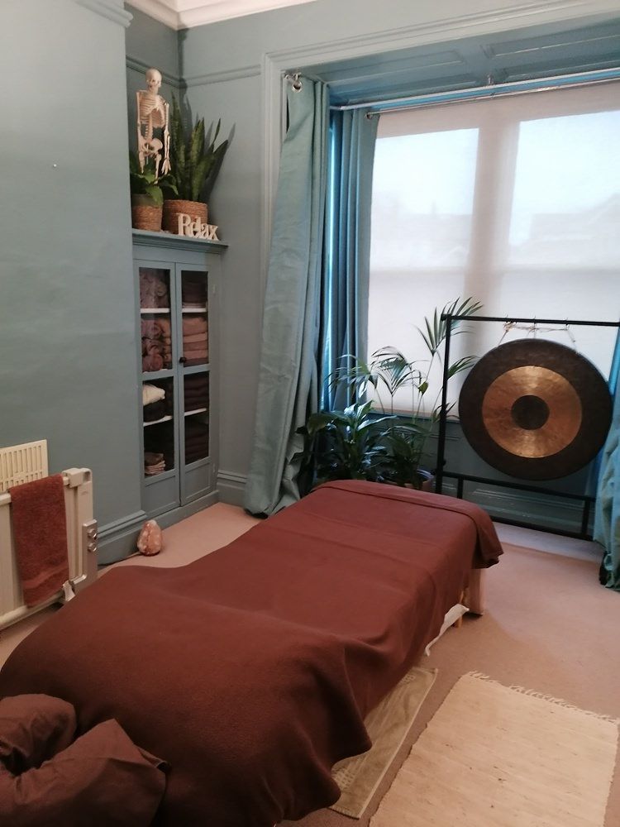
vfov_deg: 65.3
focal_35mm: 27
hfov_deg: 51.4
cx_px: 310
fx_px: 645
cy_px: 414
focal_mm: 4.75
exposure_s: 1/16.7
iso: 640
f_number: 1.8
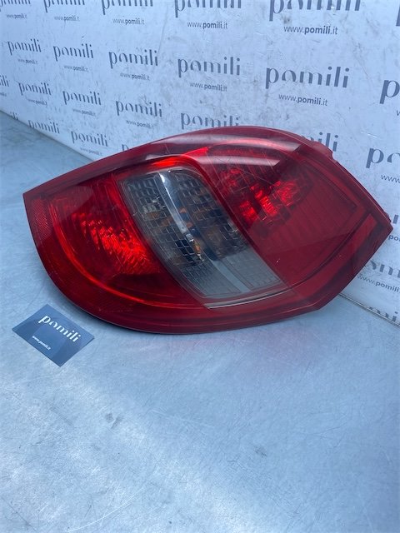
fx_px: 401
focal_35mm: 26
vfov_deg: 67.3
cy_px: 266
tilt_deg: -43.2
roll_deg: -7.4
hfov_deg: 53.1
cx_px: 200
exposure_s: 1/778
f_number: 1.8
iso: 32
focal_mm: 4.25
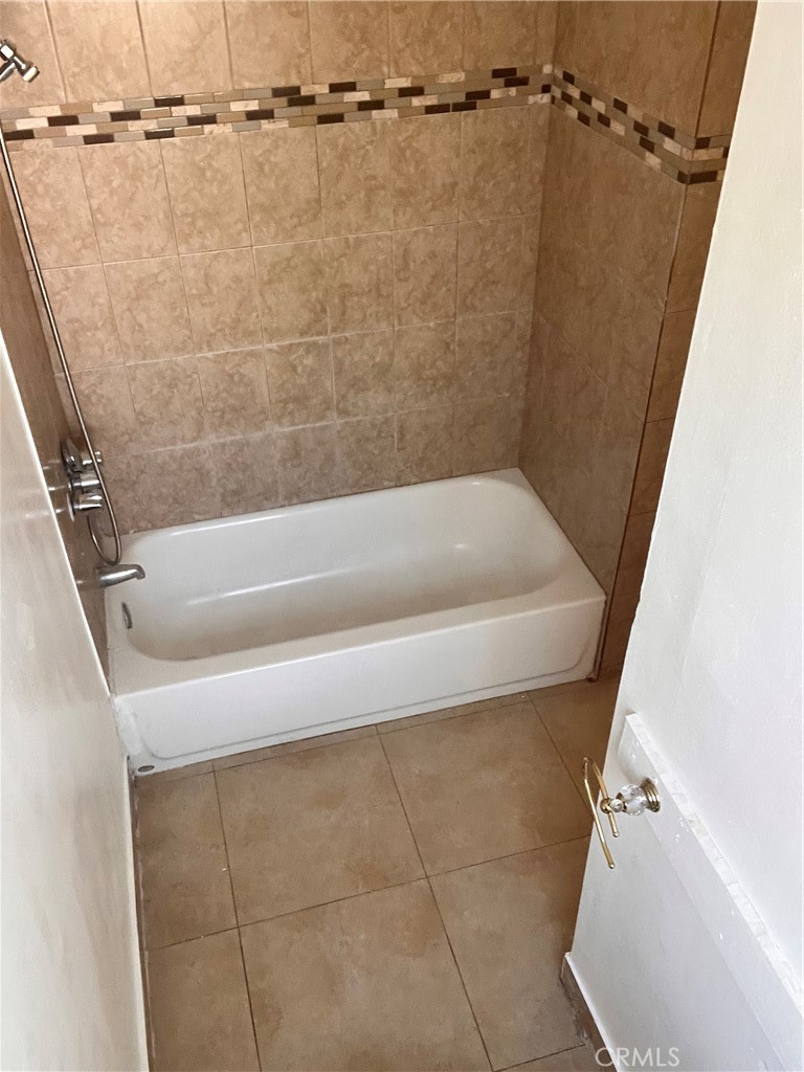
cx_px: 402
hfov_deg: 46.8
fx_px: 929
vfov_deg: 60.0
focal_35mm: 30
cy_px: 536
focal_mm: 2.71
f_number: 2.2
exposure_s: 1/60
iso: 200
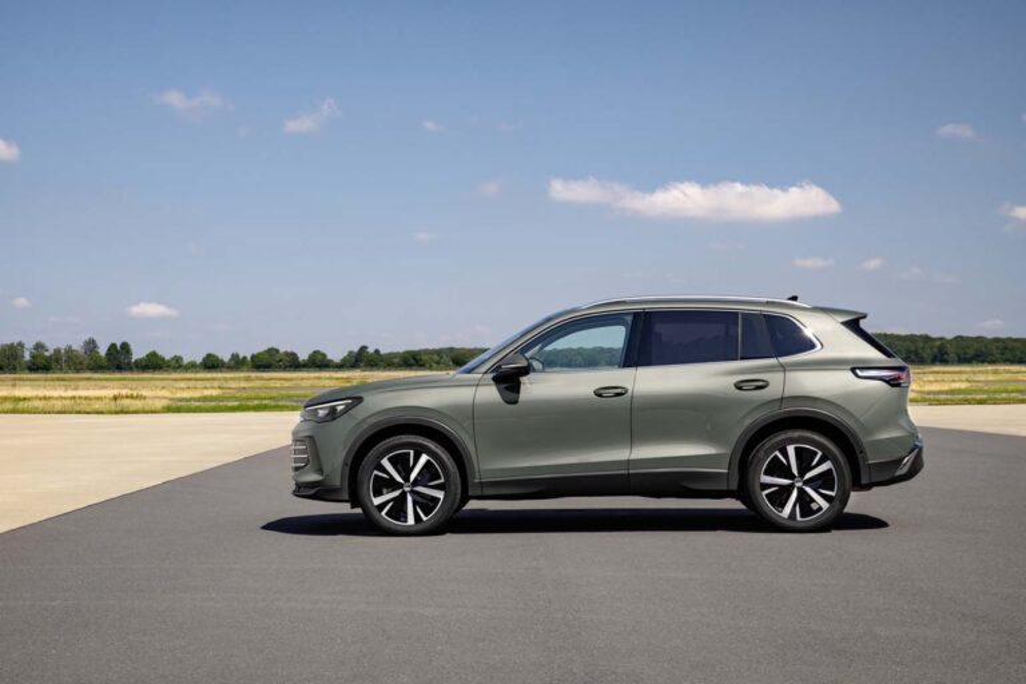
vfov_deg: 20.9
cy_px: 342
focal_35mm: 65
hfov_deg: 31.0
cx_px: 513
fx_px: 1852
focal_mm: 65
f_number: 11
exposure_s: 1/250
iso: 400
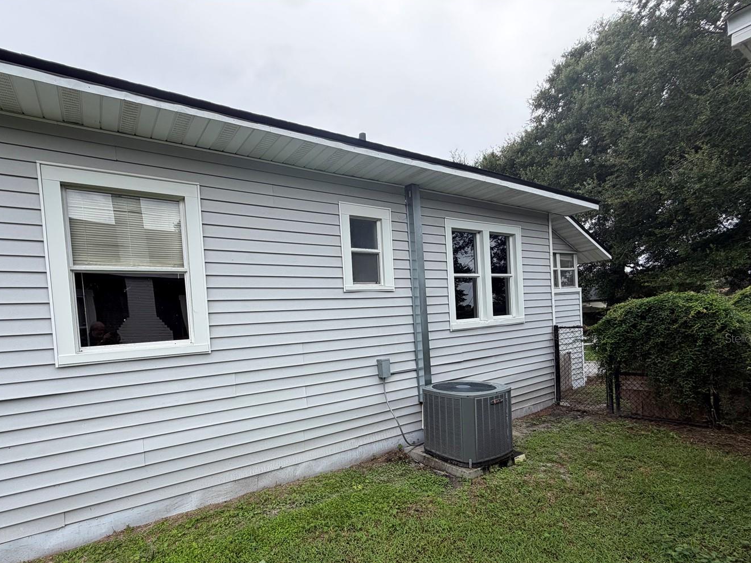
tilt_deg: -1.7
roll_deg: +4.3
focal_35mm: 17
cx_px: 323
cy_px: 338
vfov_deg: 73.9
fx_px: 369
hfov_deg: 90.5
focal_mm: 2.22
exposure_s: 1/607
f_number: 2.2
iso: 40
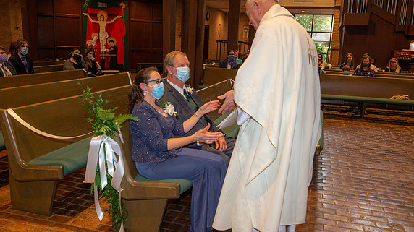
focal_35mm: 34
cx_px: 208
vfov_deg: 34.6
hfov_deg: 58.1
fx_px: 373
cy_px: 111
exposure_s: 1/125
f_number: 5.6
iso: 1600
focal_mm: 32
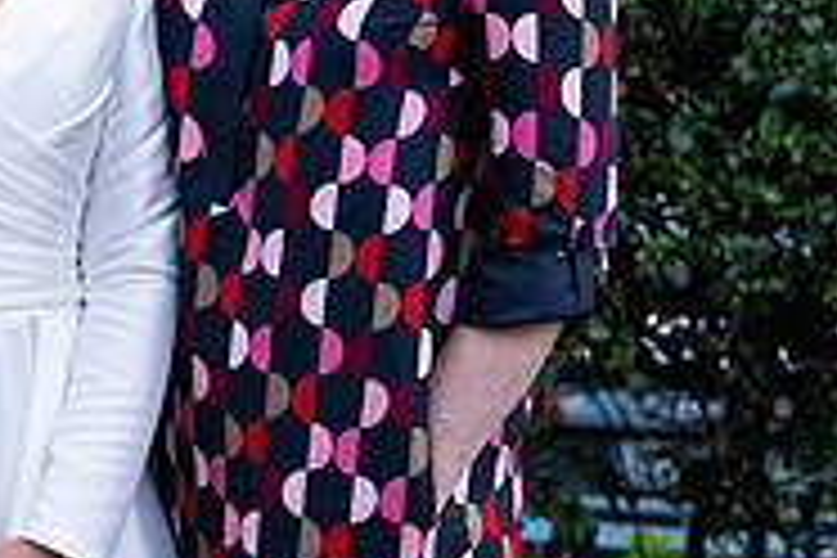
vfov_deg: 12.0
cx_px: 207
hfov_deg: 18.1
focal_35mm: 112
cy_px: -52
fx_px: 2604
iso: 640
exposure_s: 1/160
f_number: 3.5
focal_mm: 36
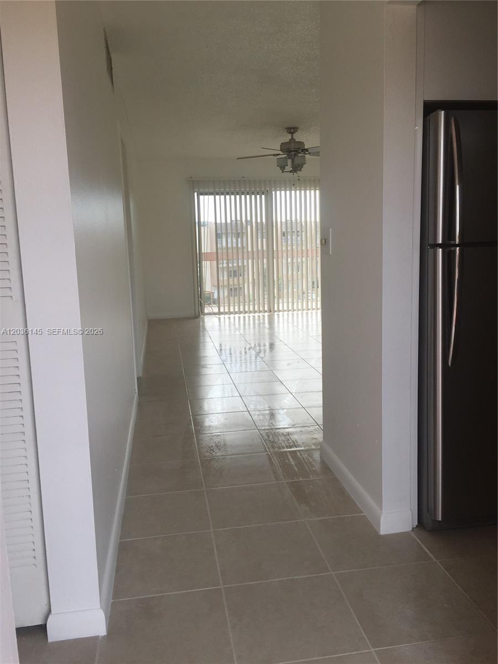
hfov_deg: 48.2
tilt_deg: -9.7
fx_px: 556
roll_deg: +2.7
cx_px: 249
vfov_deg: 61.7
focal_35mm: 29
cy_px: 332
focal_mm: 4.15
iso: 32
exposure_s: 1/309
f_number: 2.2
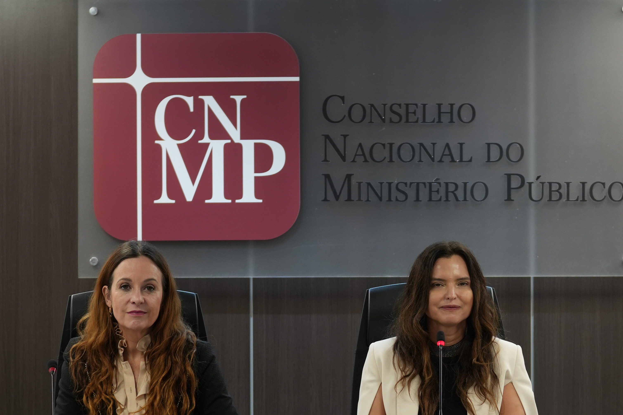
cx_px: 455
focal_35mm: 160
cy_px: 303
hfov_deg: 12.8
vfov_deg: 8.6
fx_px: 2769
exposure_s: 1/160
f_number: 2.8
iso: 500
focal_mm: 70
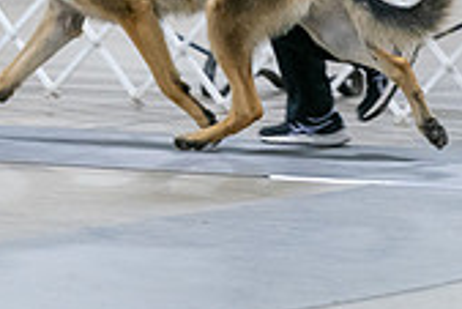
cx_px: 172
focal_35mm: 687
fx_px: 8824
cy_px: -174
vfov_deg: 2.0
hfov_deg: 3.0
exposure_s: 1/250
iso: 5000
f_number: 2.8
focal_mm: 200
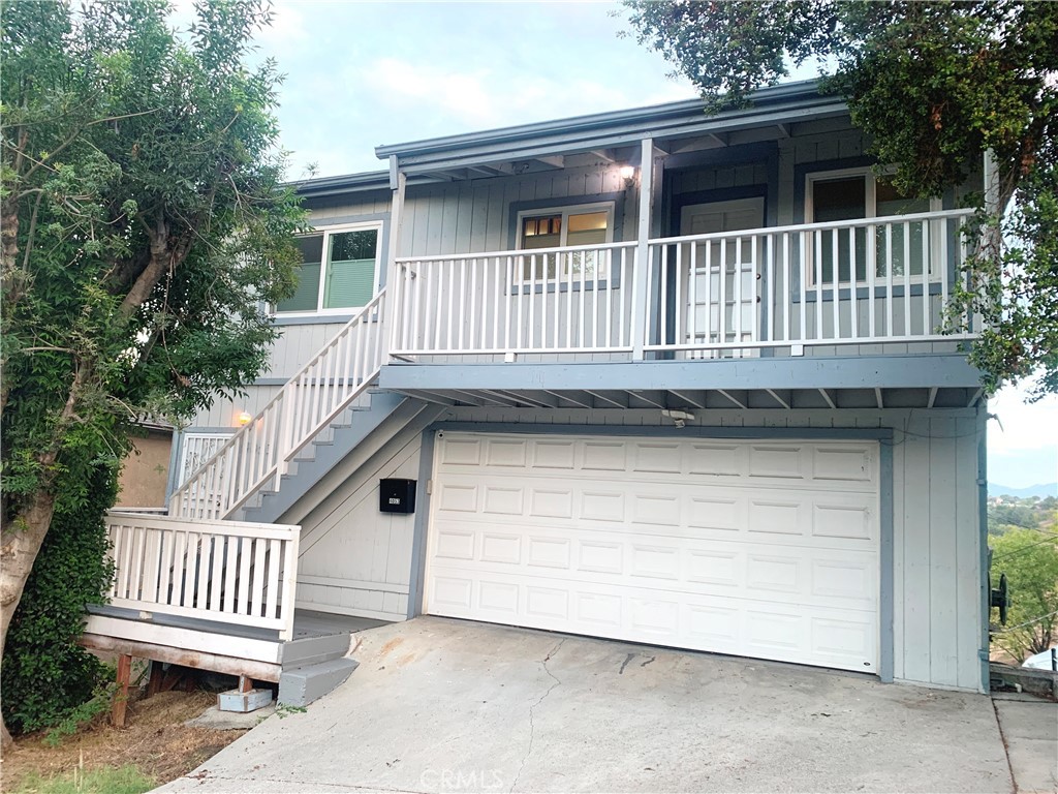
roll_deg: -3.2
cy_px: 397
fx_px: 795
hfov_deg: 67.3
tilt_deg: +8.4
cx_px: 529
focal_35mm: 26
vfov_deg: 53.1
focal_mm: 4.25
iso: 100
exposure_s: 1/60
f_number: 1.8
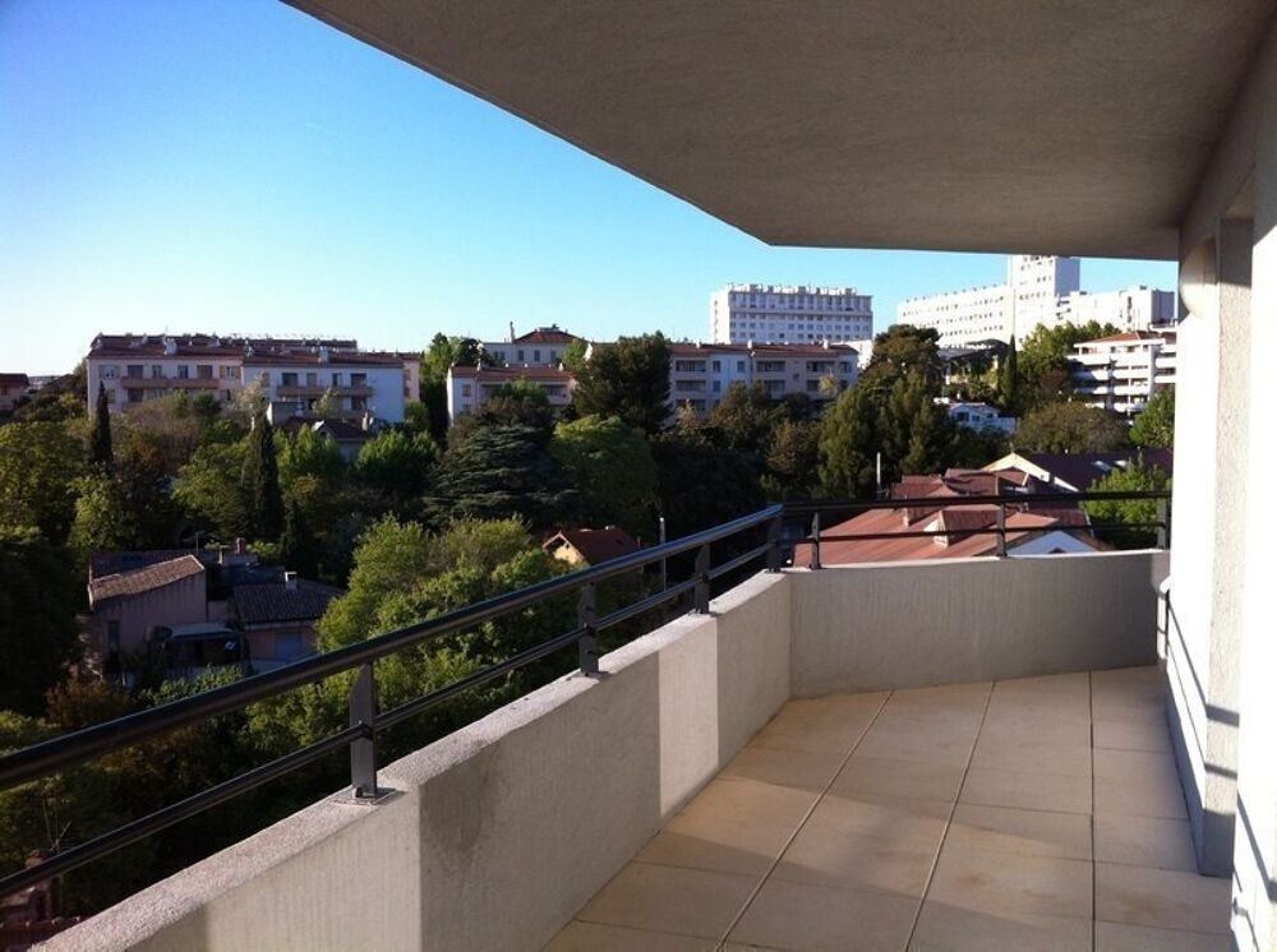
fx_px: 1289
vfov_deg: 40.6
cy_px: 476
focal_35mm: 35
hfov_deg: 52.7
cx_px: 638
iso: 80
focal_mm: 3.85
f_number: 2.8
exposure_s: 1/539
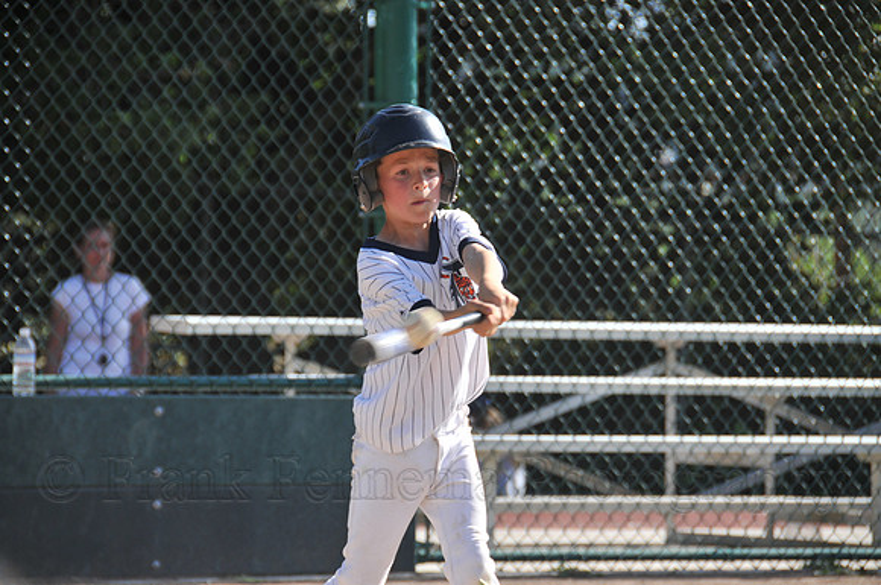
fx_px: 5499
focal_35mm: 225
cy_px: 292
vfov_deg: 6.1
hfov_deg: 9.2
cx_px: 440
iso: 200
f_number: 5.6
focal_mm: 150
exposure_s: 1/500
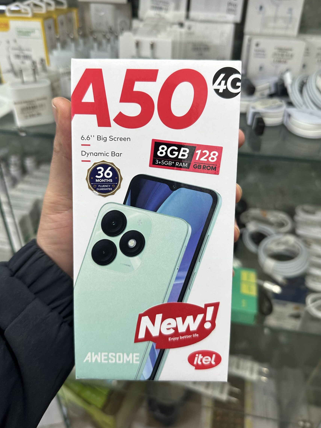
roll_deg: -0.1
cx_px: 159
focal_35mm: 27
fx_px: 334
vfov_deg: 65.3
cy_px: 209
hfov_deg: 51.4
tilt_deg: -35.3
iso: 125
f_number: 1.78
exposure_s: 1/121
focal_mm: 6.86
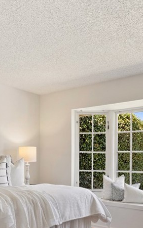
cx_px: 87
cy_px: 165
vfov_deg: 51.0
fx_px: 231
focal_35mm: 37
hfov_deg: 34.3
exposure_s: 1/2
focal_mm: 16
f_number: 9
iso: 320
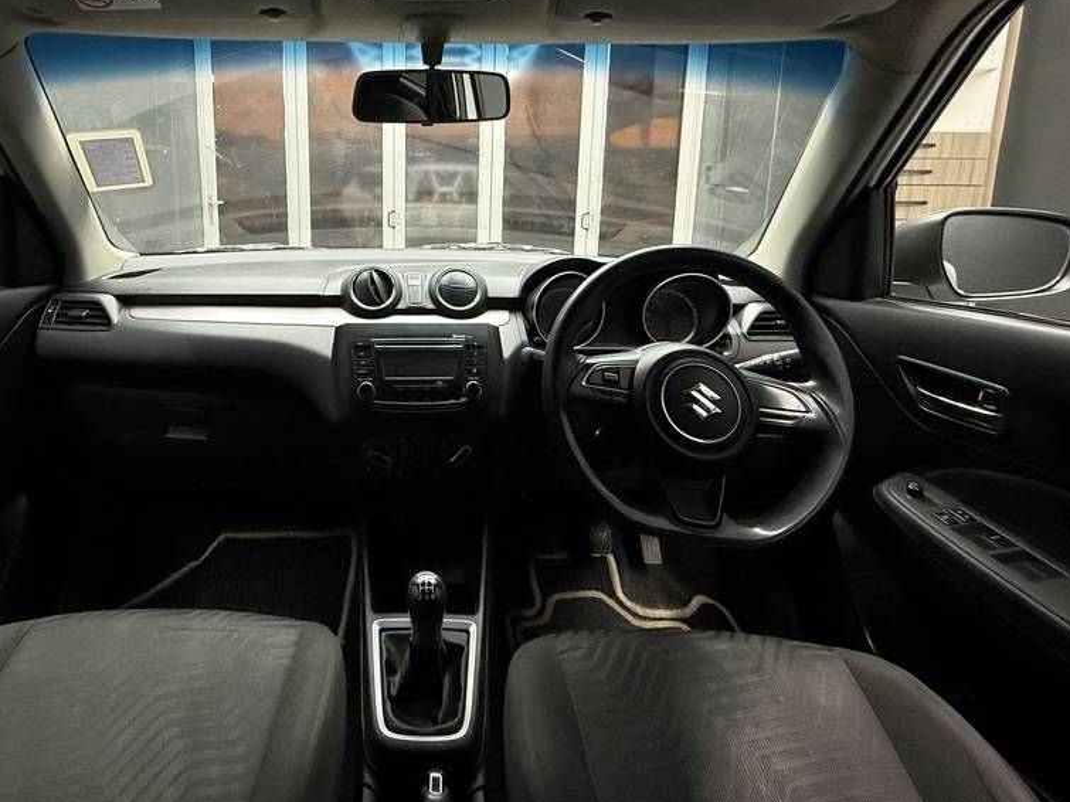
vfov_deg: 67.3
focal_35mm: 19
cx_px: 419
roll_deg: -0.6
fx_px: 587
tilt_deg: -9.0
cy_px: 286
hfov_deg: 83.5
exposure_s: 1/60
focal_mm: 2.22
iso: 500
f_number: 2.2
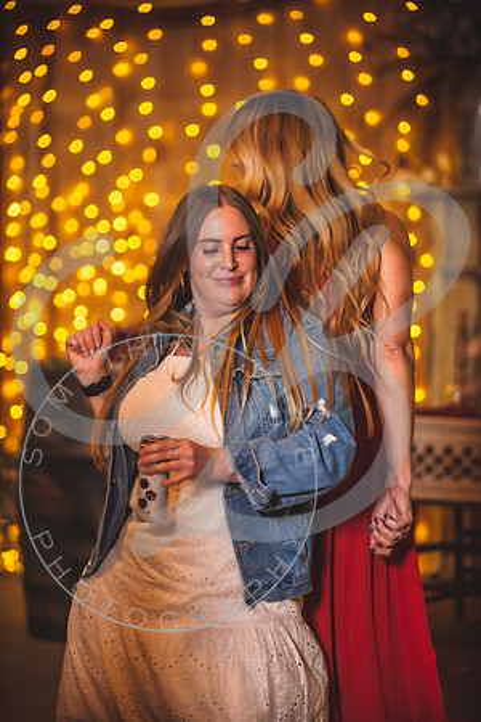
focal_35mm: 125
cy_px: 361
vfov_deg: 16.4
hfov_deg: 11.0
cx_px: 240
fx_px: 2505
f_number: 2.8
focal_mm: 125
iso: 800
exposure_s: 1/100
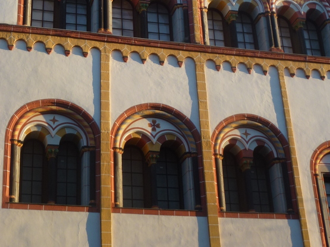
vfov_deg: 19.2
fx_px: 715
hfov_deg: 26.0
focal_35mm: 75
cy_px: 17
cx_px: 169
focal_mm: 9.4
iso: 100
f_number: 4.3
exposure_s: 1/200
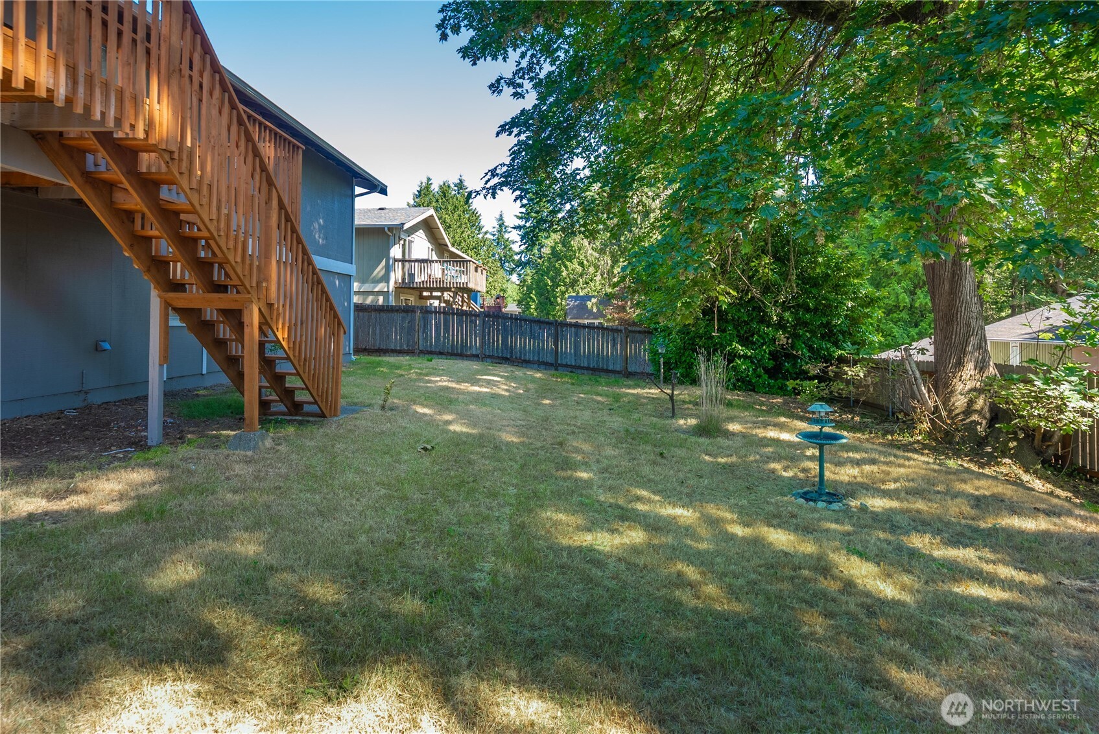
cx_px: 550
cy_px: 367
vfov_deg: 67.4
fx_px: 550
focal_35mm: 18
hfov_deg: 90.0
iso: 200
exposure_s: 1/30
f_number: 7.1
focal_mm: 18
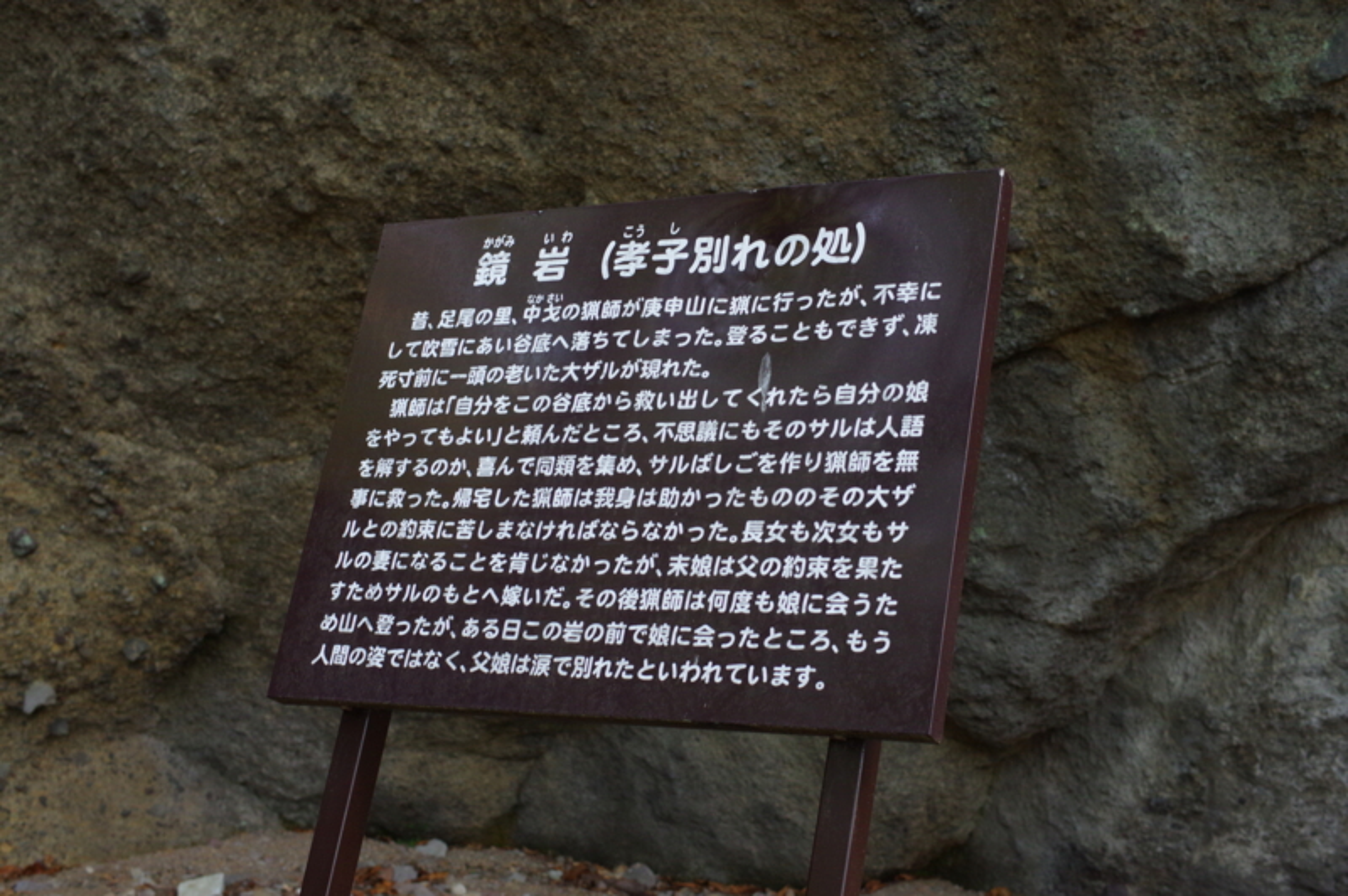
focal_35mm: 52
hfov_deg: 38.2
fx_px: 1945
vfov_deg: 25.9
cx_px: 674
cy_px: 448
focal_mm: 35
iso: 800
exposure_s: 1/80
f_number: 5.6
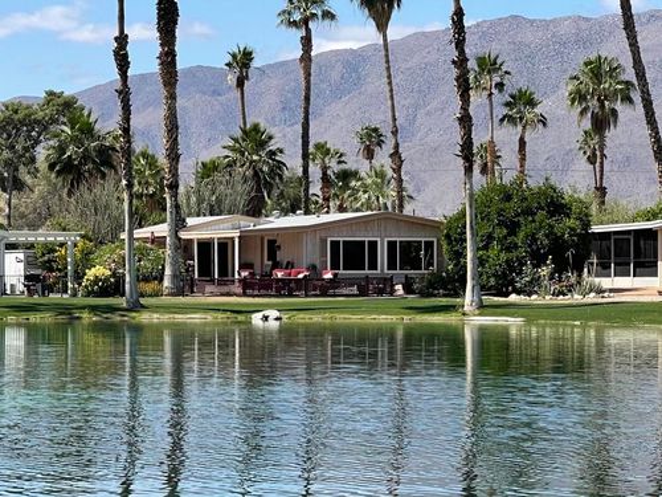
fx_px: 1224
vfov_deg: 22.9
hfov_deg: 30.3
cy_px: 248
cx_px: 331
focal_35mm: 64
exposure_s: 1/1309
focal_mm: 7.5
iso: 20
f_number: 2.2
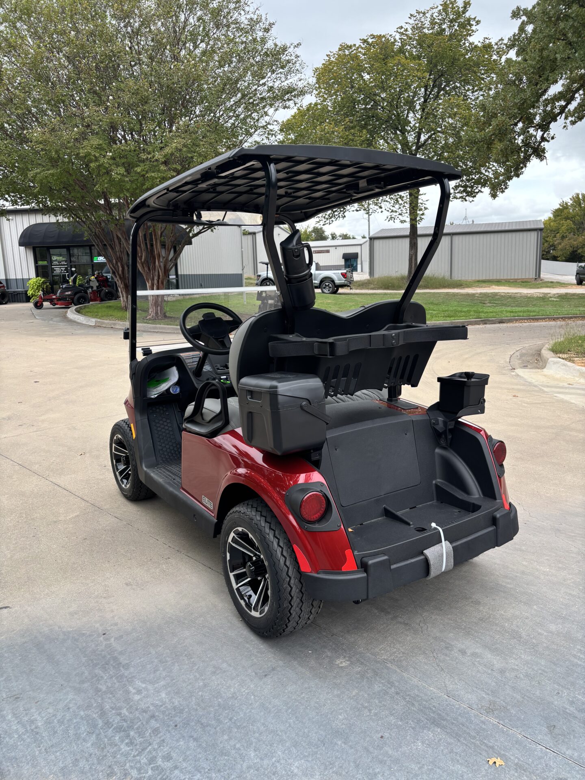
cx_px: 292
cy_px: 390
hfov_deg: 53.1
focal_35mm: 26
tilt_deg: -10.1
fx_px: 586
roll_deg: +2.2
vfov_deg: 67.3
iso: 50
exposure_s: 1/321
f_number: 1.6
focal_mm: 5.96
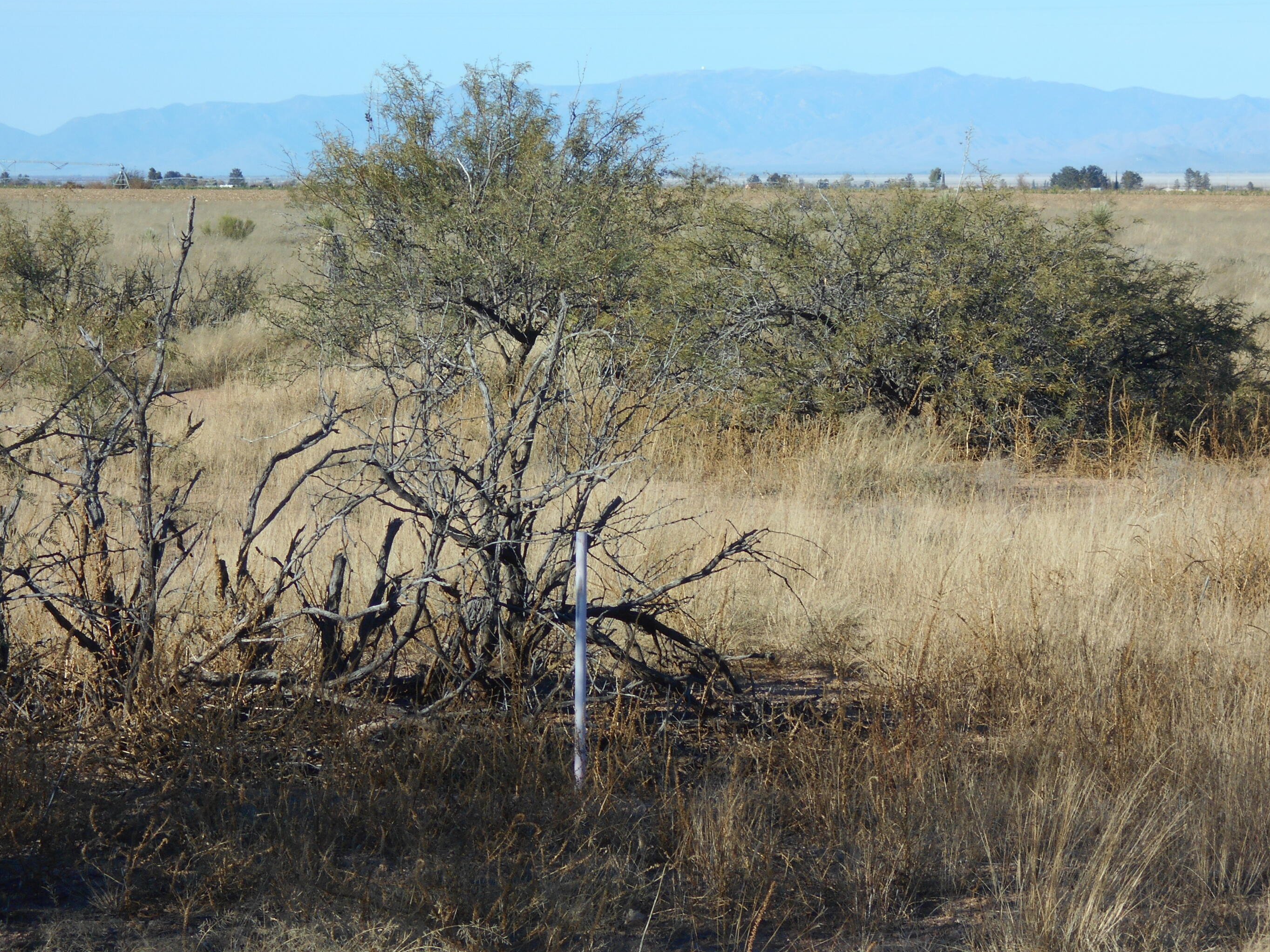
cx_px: 617
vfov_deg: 10.4
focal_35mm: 143
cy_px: 491
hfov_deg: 13.8
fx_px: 5246
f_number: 6.5
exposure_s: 1/250
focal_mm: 23
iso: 80
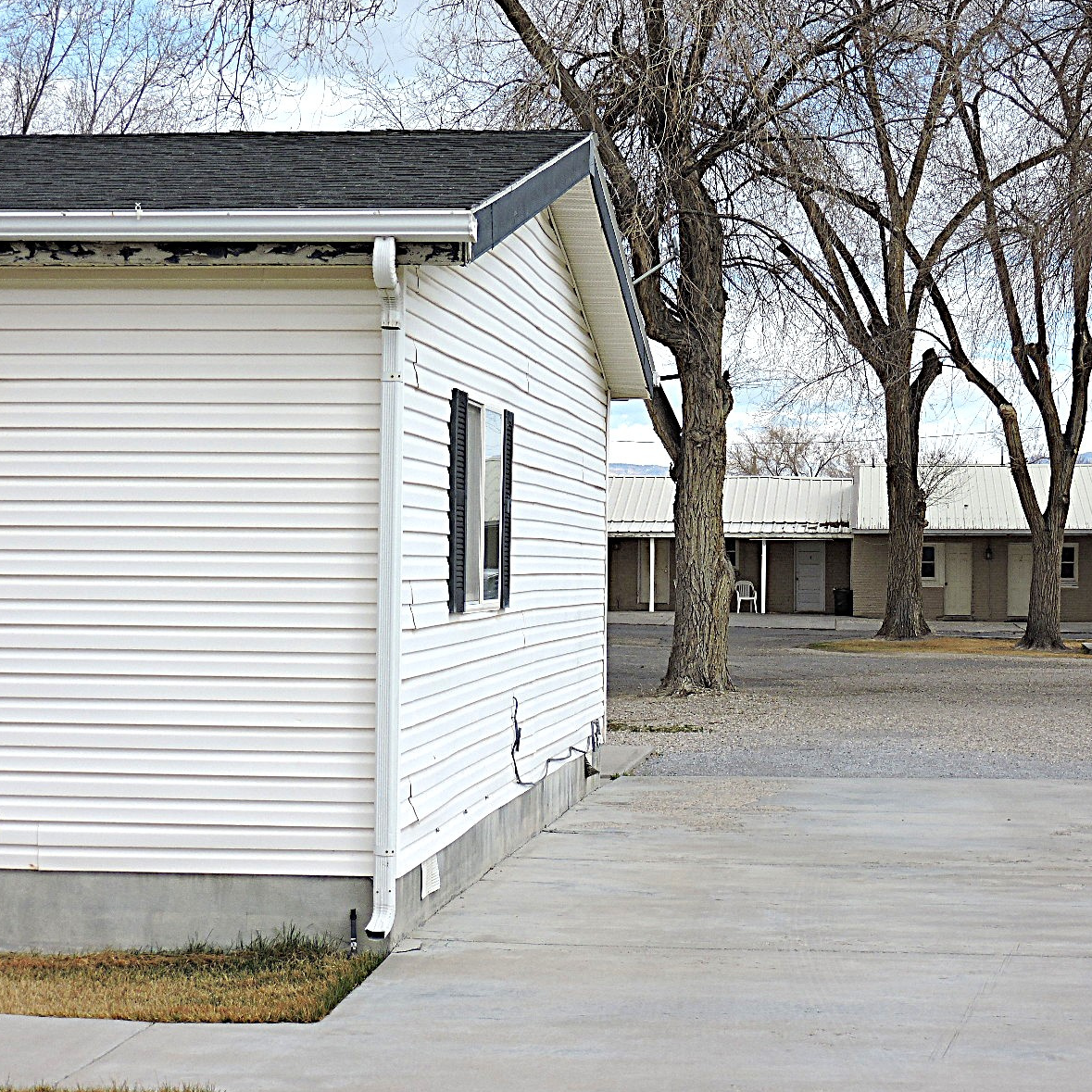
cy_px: 553
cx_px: 716
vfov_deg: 24.0
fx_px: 2570
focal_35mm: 72
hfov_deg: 23.9
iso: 100
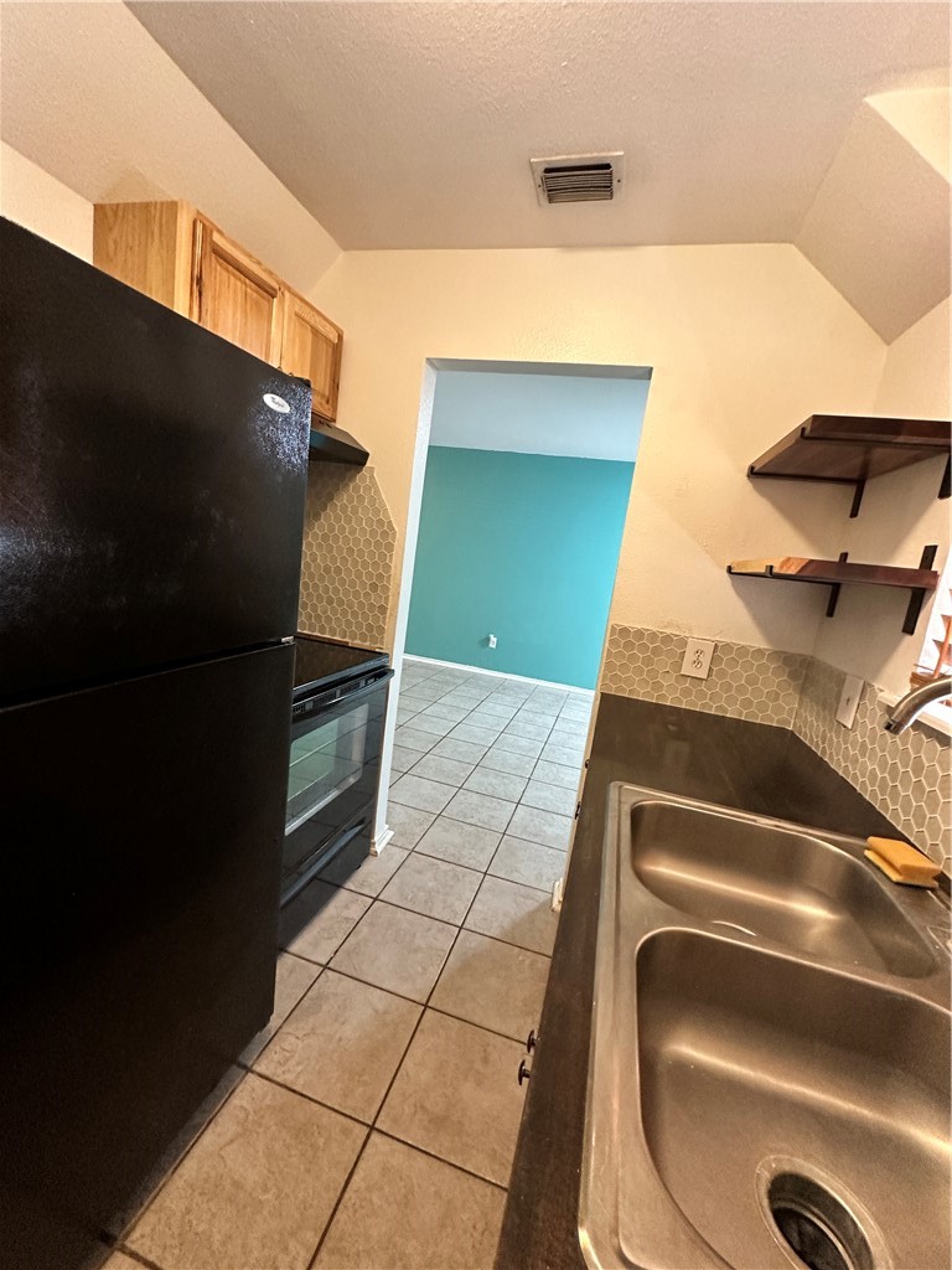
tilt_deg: -9.9
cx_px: 476
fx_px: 513
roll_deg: -8.6
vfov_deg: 102.1
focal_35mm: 14
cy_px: 635
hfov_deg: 85.7
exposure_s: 1/60
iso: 500
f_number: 2.2
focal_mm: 2.22
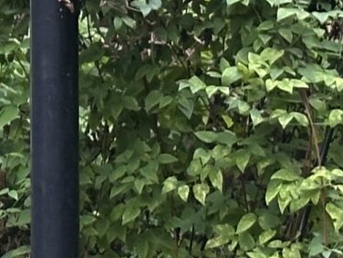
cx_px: -422
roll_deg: -0.8
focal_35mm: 327
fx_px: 3240
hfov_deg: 5.9
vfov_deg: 4.5
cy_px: -80
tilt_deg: +4.2
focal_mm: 6.86
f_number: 1.78
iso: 160
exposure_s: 1/60
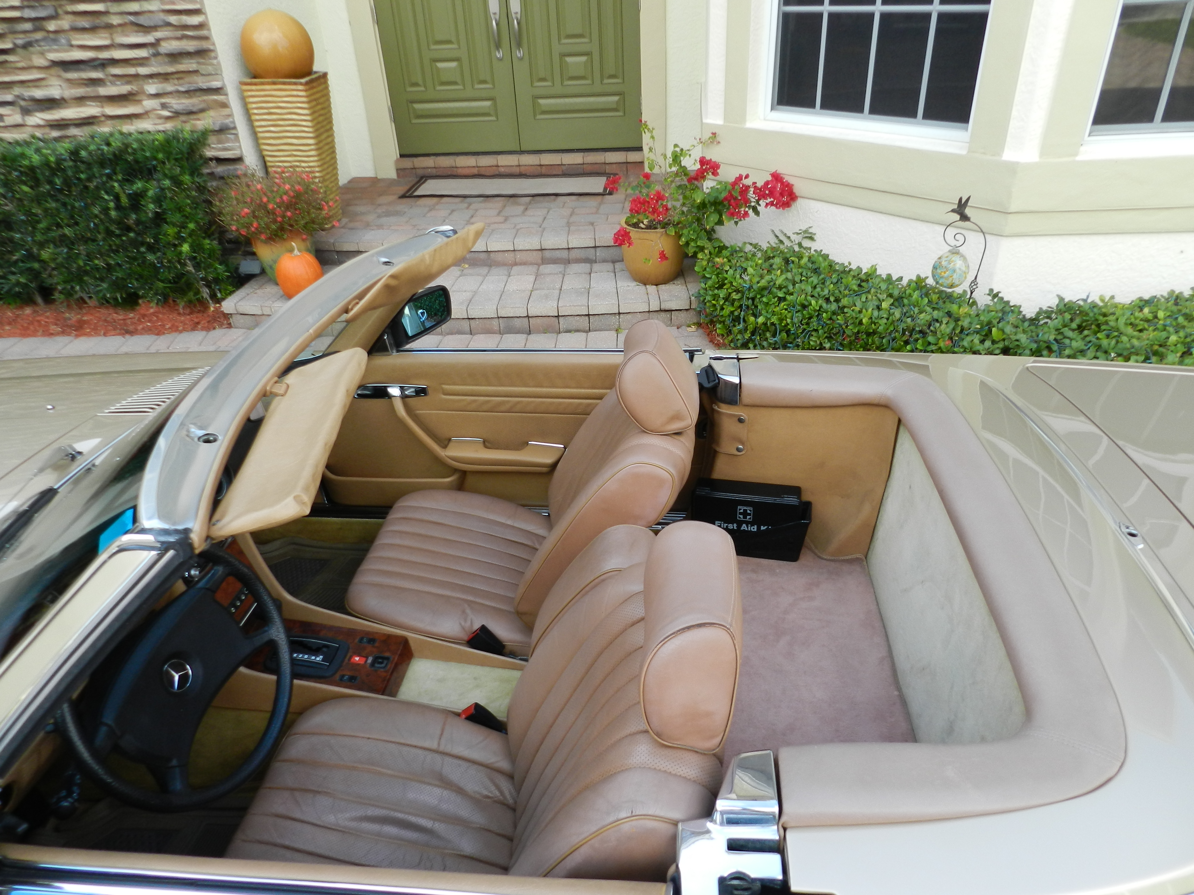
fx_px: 793
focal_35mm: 23
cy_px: 448
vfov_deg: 58.9
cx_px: 597
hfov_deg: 73.9
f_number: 3.4
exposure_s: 1/200
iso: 160
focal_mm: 4
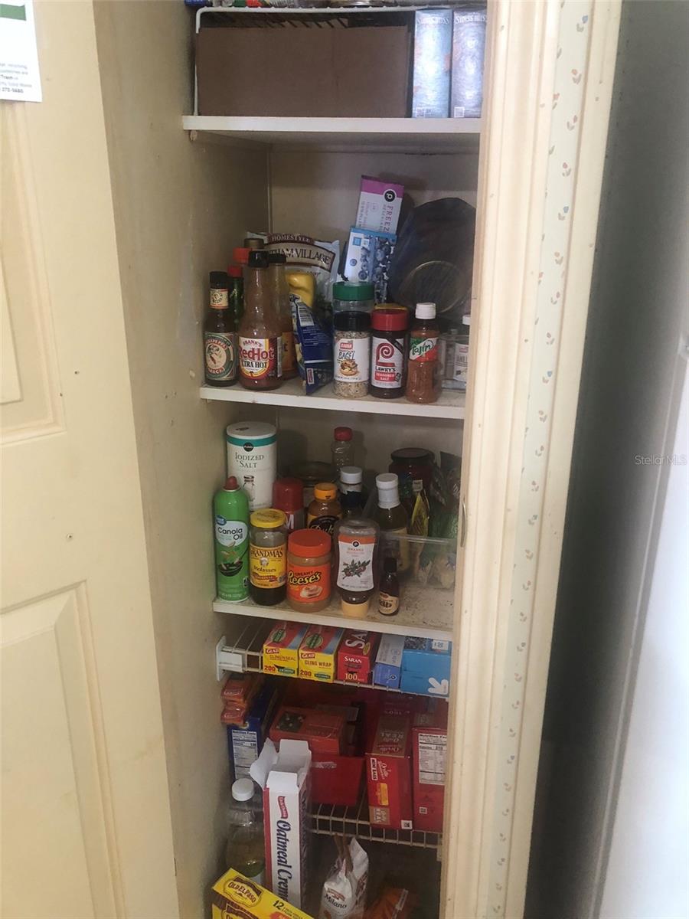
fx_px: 743
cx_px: 344
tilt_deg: -19.7
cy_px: 460
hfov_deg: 49.7
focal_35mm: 28
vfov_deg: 63.4
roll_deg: +1.1
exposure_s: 1/15
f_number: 1.8
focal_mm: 4
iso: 80
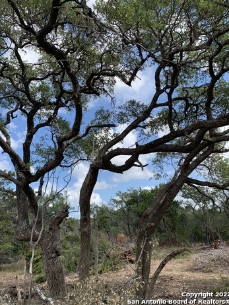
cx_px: 114
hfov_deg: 51.4
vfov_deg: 65.3
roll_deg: +6.5
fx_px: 238
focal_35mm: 27
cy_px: 147
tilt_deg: +18.8
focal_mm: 4.25
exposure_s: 1/1490
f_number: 1.8
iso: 25
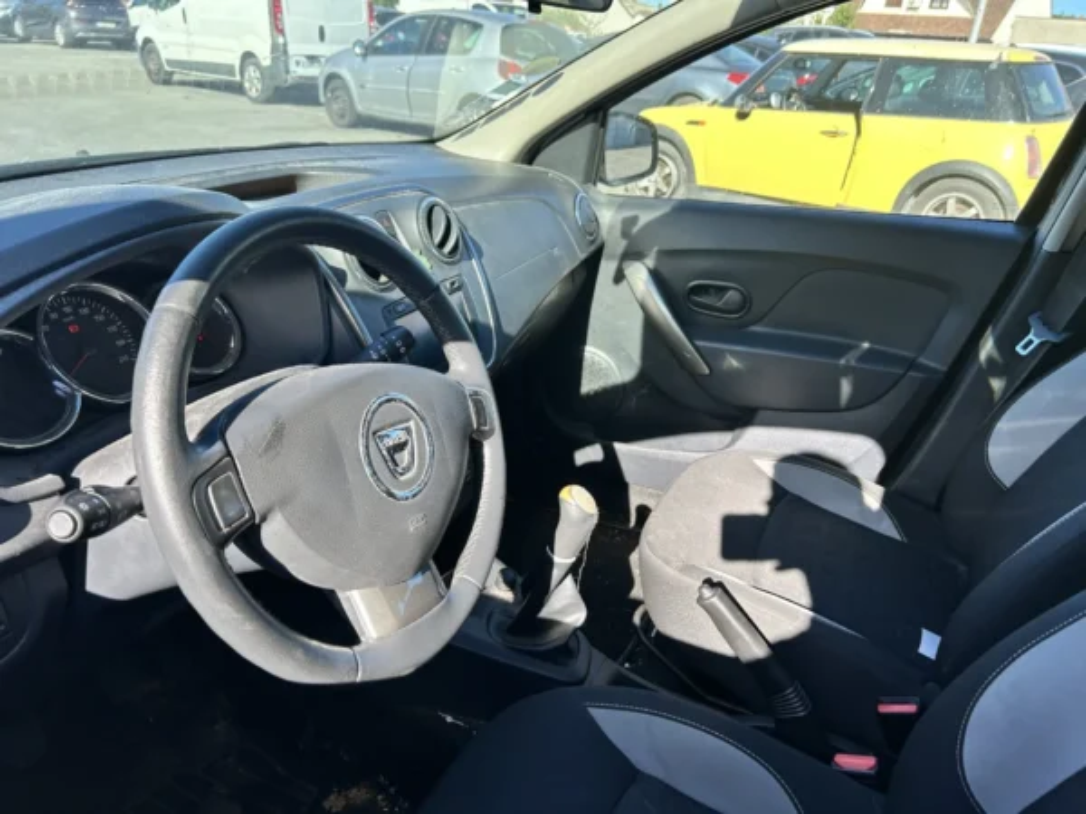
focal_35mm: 26
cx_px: 543
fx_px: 816
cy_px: 407
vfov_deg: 53.1
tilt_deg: -25.9
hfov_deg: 67.3
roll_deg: -5.6
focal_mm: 5.7
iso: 50
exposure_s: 1/646
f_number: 1.5
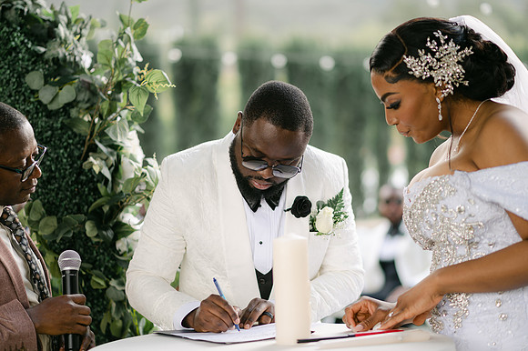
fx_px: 1246
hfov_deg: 23.9
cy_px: 176
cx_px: 264
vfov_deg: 16.1
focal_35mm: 85
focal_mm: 85
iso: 100
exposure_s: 1/320
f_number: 2
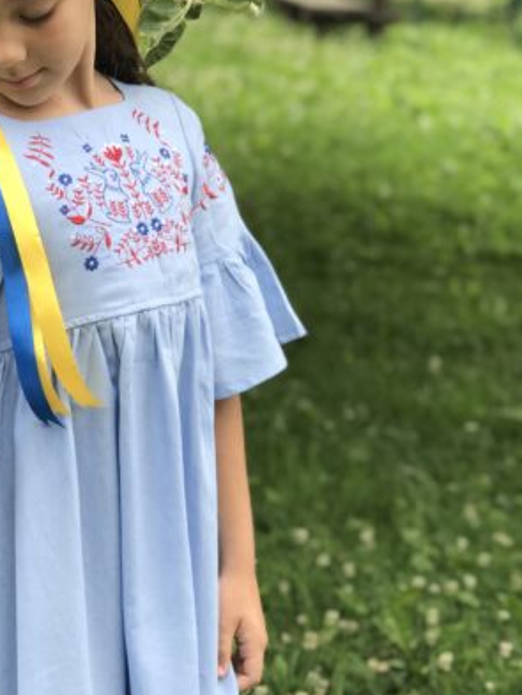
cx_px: 50
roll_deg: -1.3
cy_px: 337
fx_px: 2311
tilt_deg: -9.7
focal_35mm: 115
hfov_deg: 12.8
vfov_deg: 17.1
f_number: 2.8
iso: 20
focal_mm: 6.6
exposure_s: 1/145
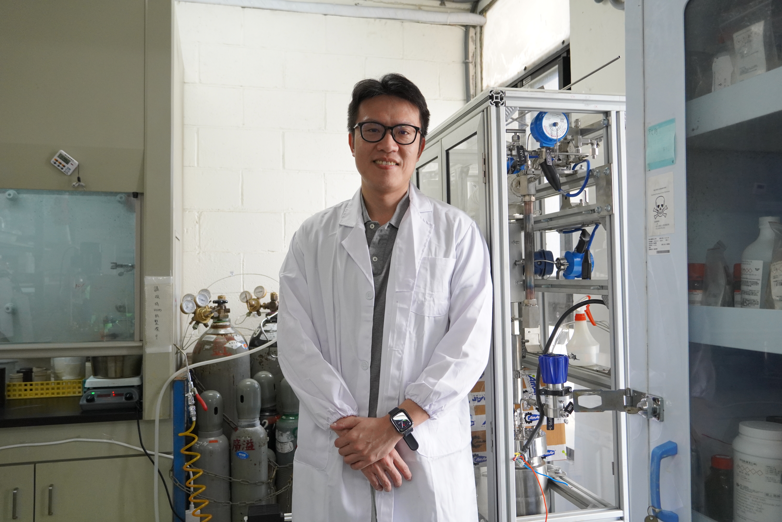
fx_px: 652
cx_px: 391
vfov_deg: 43.6
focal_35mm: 30
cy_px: 261
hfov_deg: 61.9
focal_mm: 20
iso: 1000
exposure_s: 1/160
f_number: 4
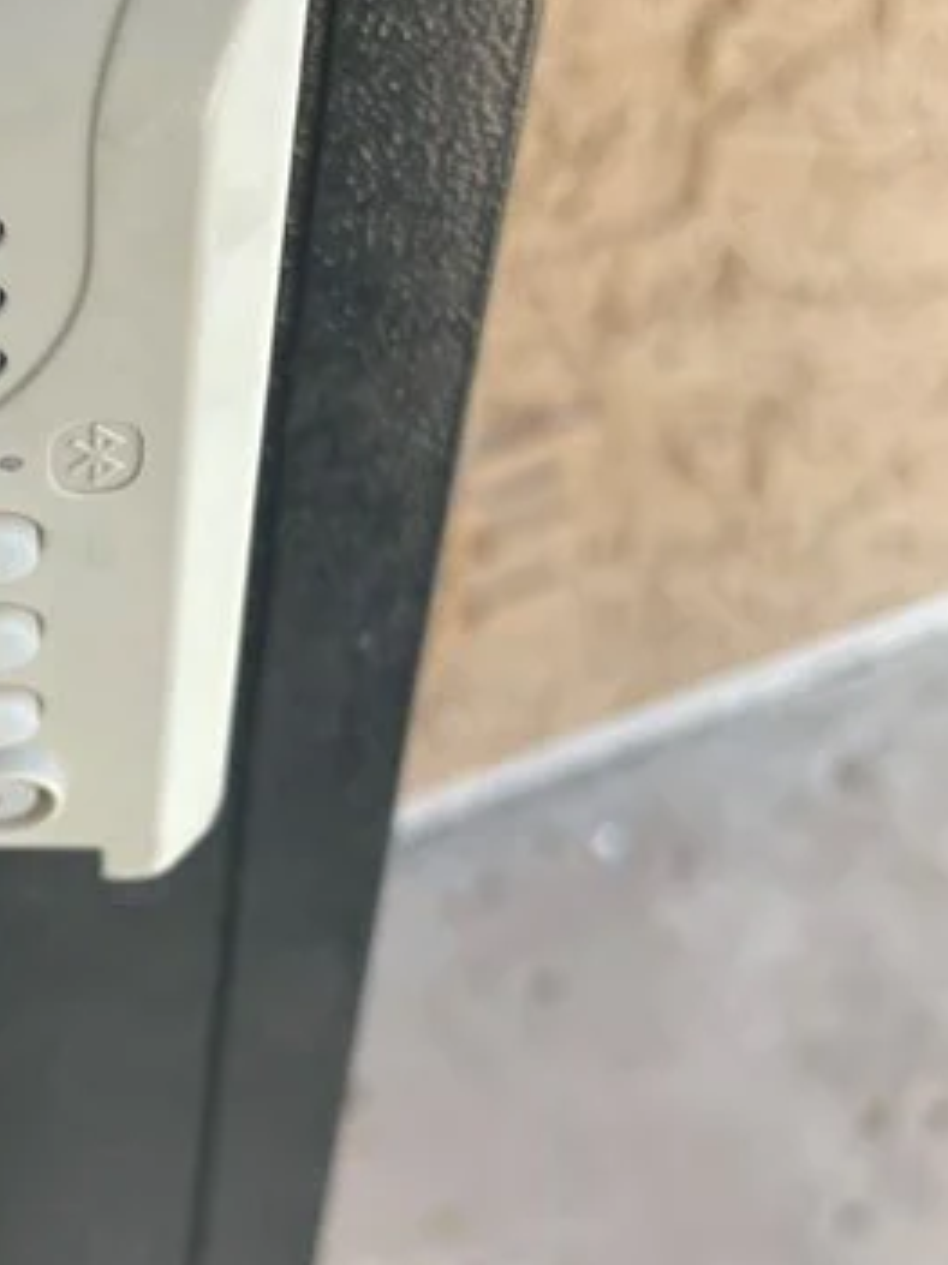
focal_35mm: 73
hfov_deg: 19.3
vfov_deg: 26.7
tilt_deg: -50.8
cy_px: 678
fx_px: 2667
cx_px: -105
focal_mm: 5.1
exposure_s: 1/121
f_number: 1.6
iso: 80
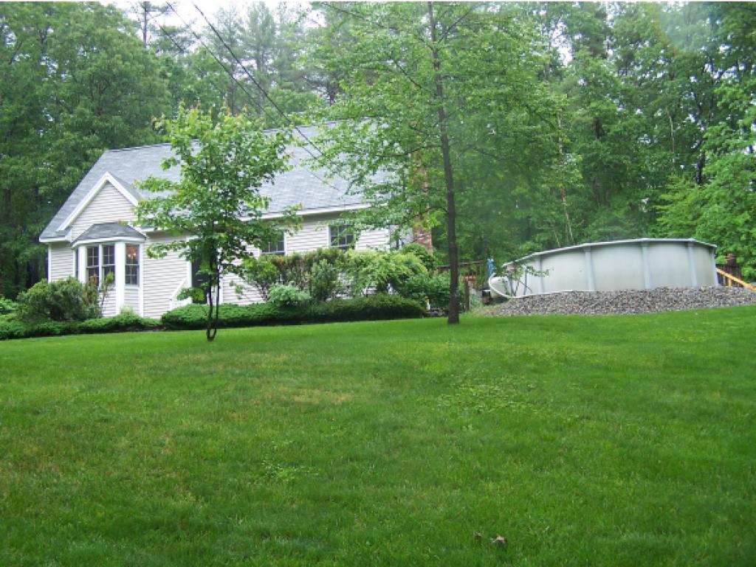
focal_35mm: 38
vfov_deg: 37.8
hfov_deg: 49.0
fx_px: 830
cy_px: 284
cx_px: 378
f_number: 2.8
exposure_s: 1/60
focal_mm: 6.3
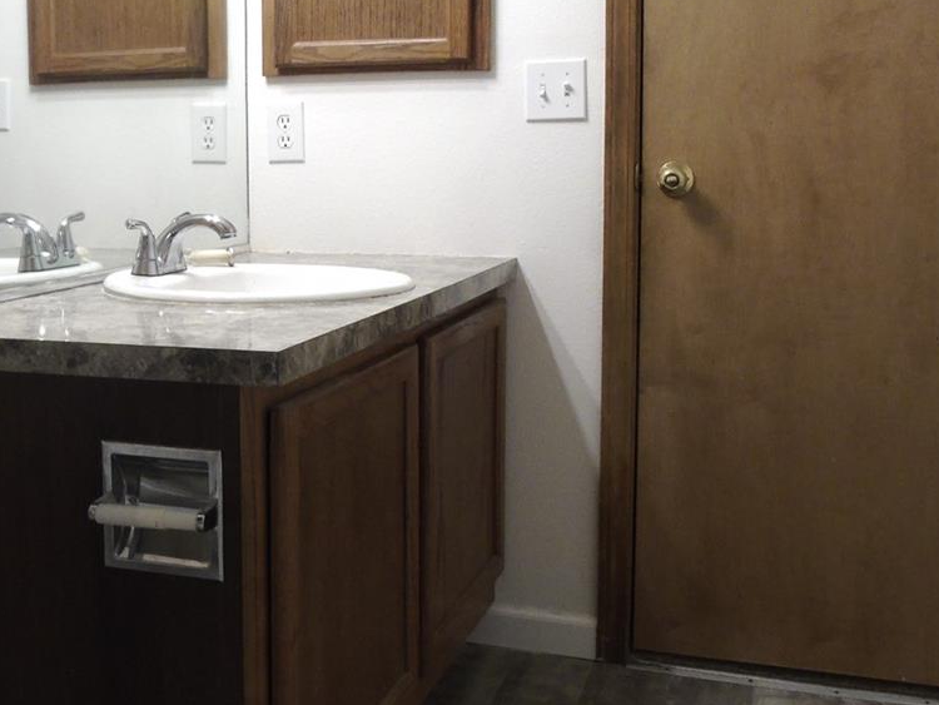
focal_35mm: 48
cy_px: 262
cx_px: 275
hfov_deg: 38.9
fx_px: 1302
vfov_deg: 30.2
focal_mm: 4.4
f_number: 3.4
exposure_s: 1/30
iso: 200
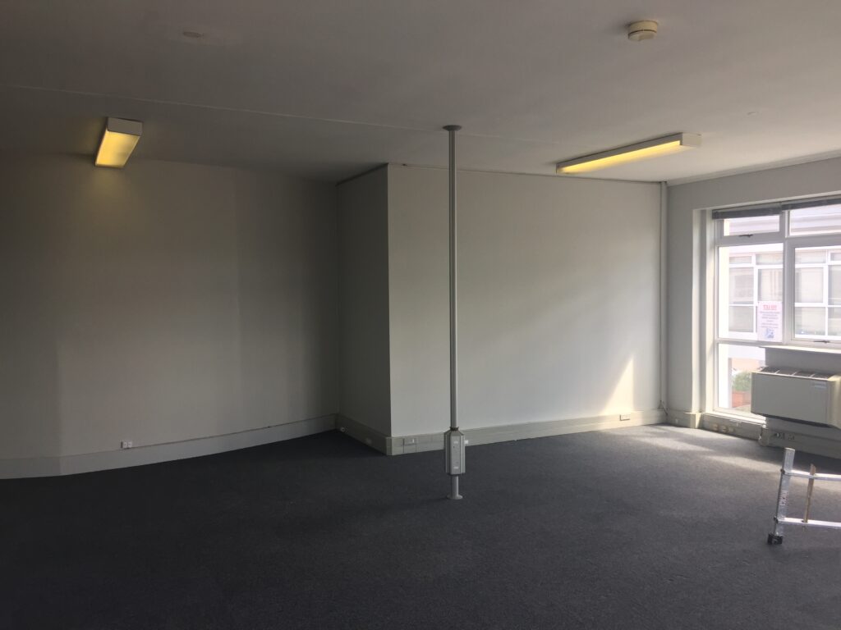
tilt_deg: -2.9
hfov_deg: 61.7
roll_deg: -0.5
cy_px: 315
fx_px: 705
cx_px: 420
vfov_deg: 48.2
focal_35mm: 29
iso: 40
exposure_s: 1/100
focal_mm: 4.15
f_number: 2.2
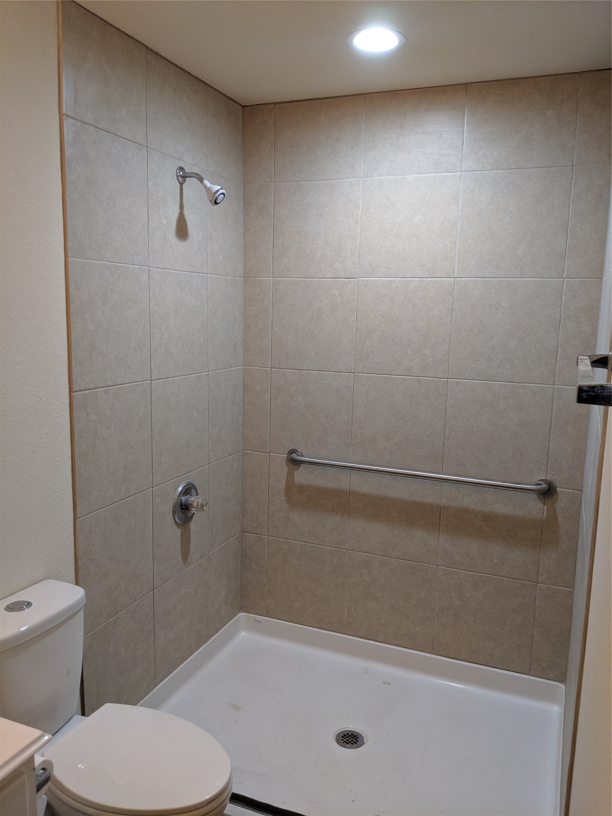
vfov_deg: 65.3
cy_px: 408
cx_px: 306
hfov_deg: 51.4
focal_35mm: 27
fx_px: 636
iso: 302
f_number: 1.8
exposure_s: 1/120
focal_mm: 4.44
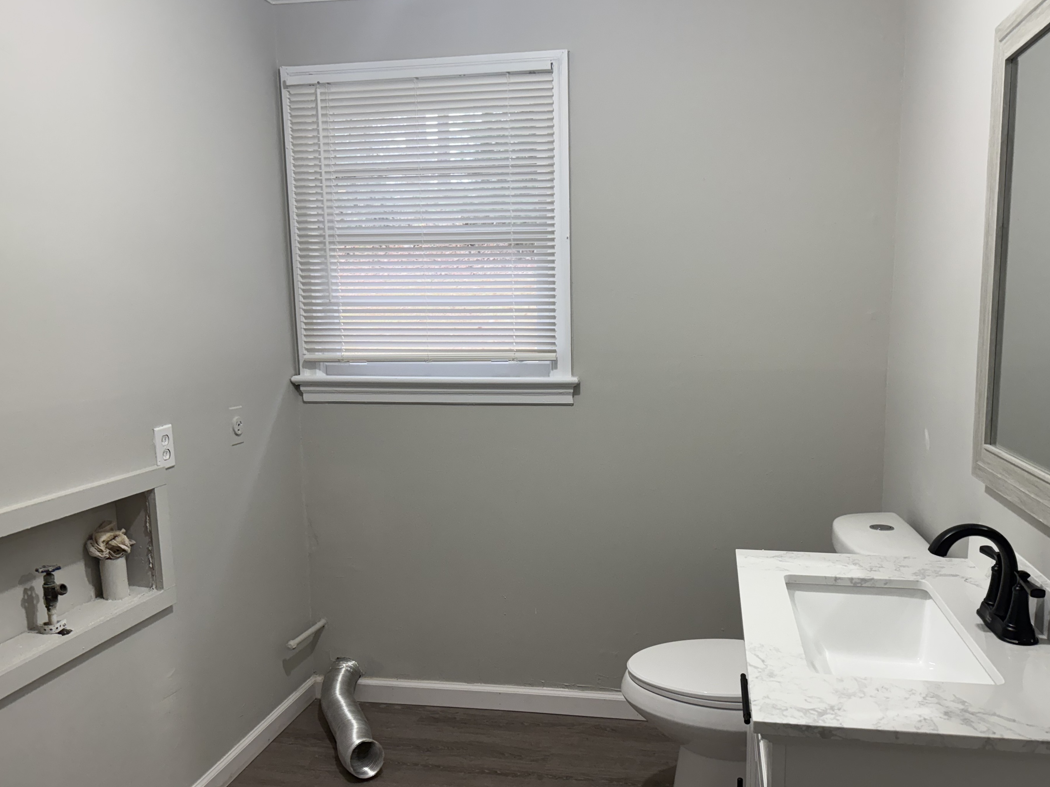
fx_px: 819
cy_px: 430
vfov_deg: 51.3
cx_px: 571
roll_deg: +0.3
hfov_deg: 65.2
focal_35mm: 27
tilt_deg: -7.7
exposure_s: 1/120
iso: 200
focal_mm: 6.76
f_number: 1.78
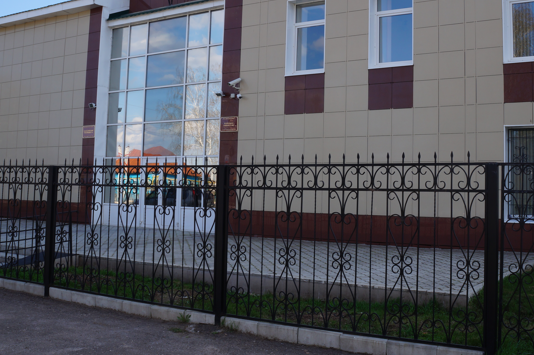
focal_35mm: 41
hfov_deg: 47.1
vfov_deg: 32.5
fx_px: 608
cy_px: 149
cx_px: 327
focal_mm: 18
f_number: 13
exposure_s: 1/60
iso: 100
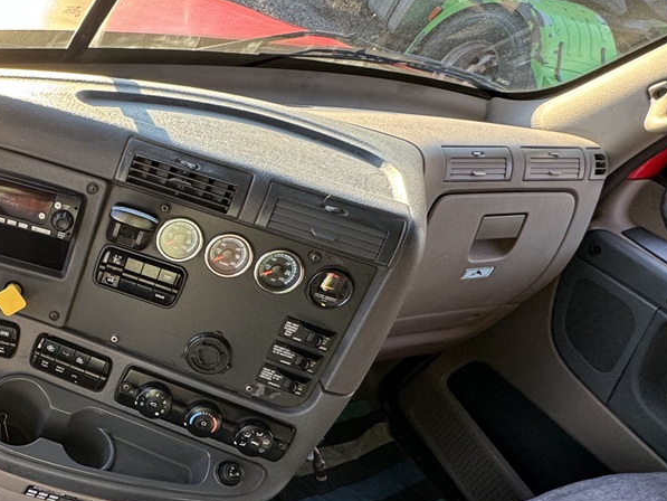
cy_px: 311
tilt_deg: -50.2
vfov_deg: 43.8
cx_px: 6
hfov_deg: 47.5
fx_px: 617
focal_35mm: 32
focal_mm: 2.22
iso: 160
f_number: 2.2
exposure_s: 1/99
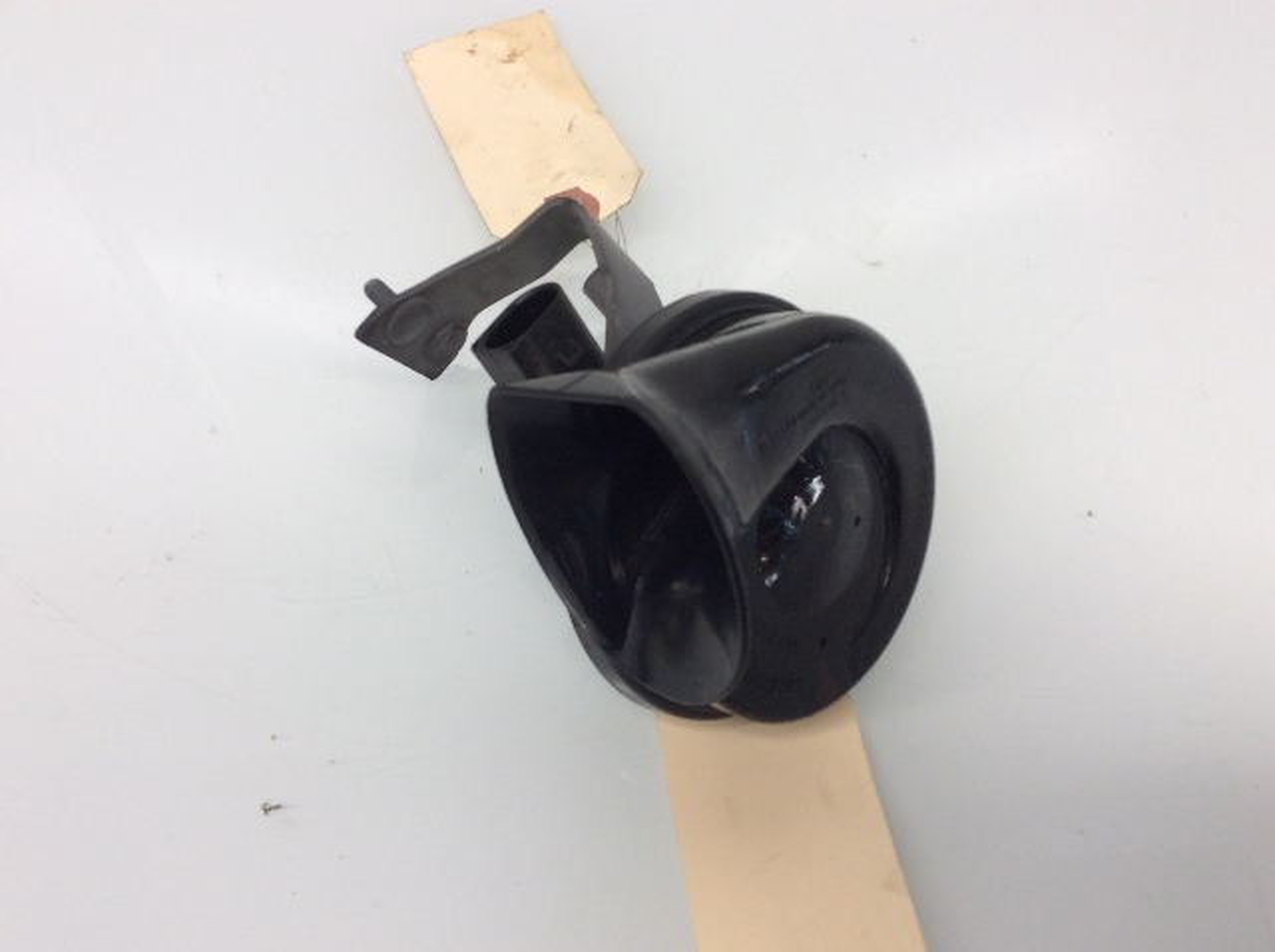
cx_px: 638
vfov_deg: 44.1
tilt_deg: -63.6
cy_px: 476
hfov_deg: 56.9
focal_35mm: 32
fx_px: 1177
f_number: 2.4
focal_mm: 3.3
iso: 40
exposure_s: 1/60
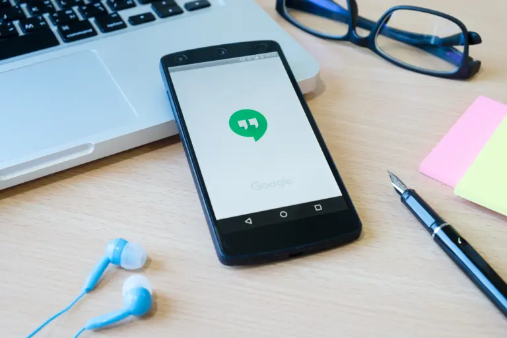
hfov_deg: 40.3
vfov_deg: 27.5
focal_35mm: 49
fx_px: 690
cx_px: 254
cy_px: 169
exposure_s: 1/15
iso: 400
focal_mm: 32.9
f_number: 6.4
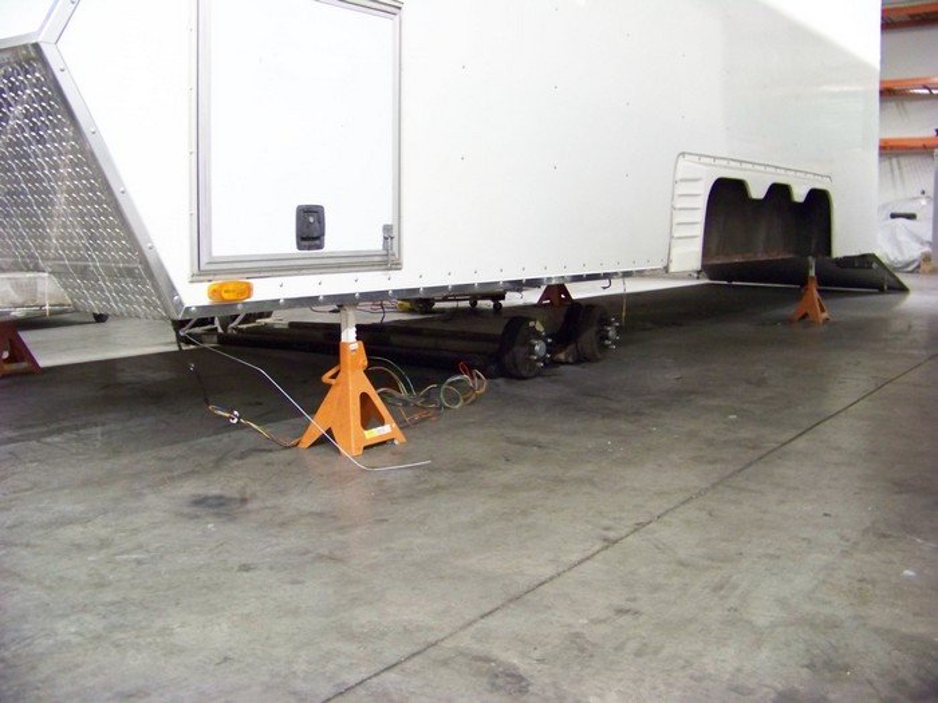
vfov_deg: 39.7
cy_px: 352
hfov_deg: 51.4
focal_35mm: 36
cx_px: 469
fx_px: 976
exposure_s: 1/10
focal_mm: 5.85
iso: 400
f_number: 2.8
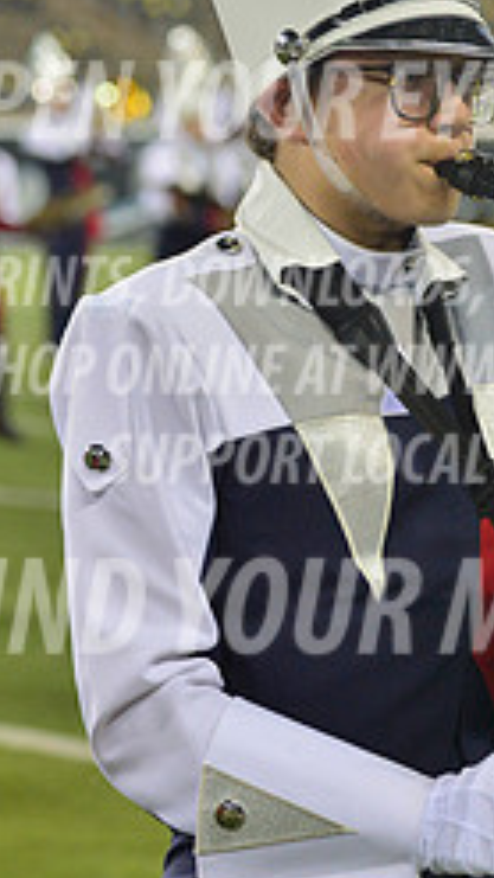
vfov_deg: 9.8
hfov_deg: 5.5
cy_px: 363
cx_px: 407
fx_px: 5145
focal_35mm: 221
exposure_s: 1/640
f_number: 5.6
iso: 2000
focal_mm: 116
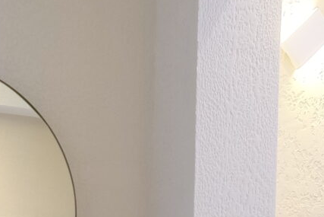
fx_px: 756
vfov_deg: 15.5
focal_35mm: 84
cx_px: 139
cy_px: 286
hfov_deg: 24.2
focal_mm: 9
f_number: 2.8
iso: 2000
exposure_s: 1/100
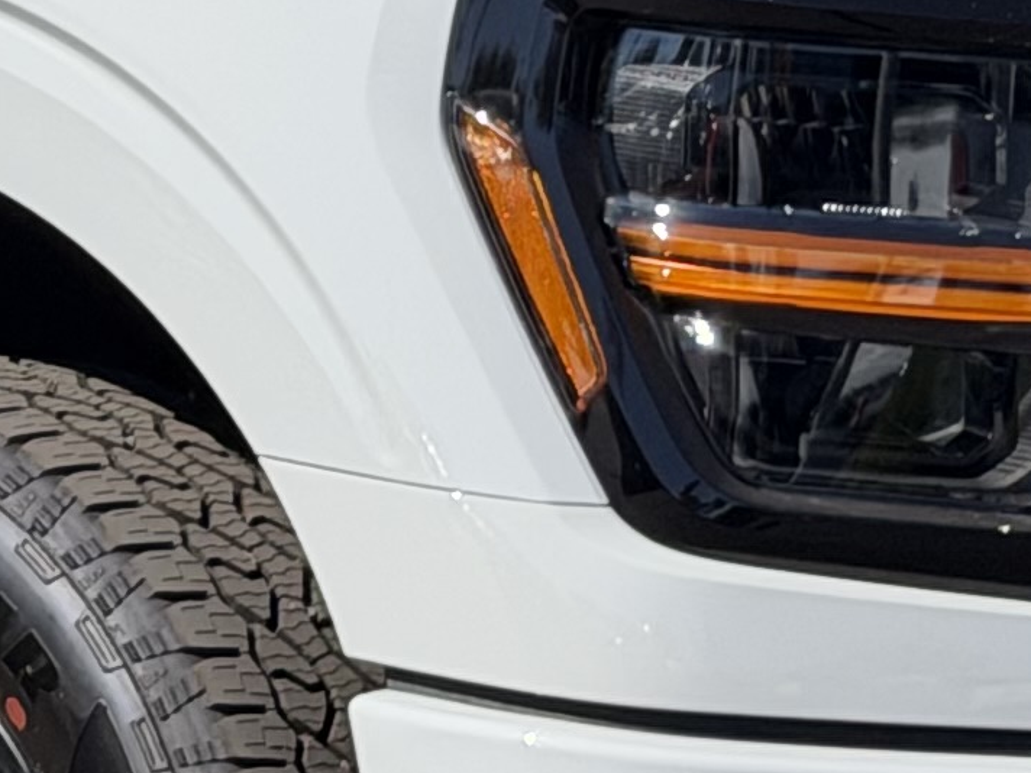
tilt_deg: -4.4
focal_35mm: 272
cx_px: -408
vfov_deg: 5.4
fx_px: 8101
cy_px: -109
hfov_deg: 7.2
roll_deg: -3.3
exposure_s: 1/4329
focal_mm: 6.76
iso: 64
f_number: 1.78
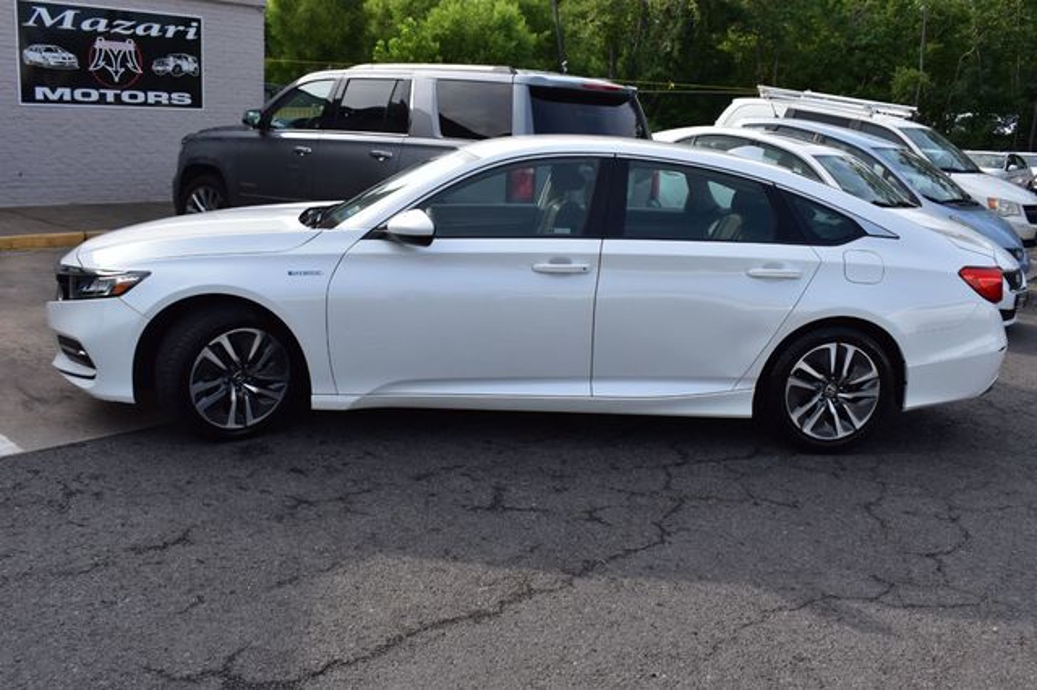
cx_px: 518
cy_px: 345
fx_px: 950
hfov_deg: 57.2
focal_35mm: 33
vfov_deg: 39.9
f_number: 11
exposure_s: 1/400
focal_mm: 22
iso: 400
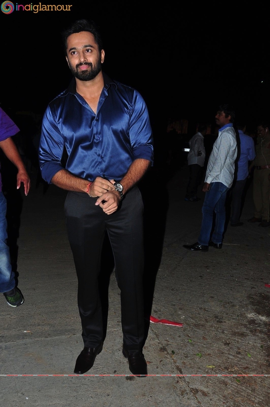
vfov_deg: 59.5
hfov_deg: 41.6
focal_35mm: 32
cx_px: 135
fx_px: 355
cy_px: 204
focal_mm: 21
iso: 500
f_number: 8
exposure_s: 1/125
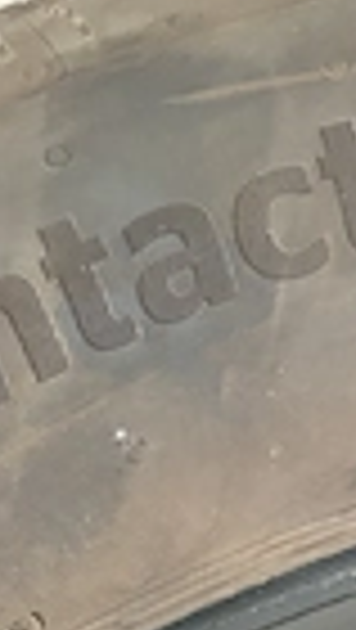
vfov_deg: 24.6
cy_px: 675
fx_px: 1356
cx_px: -23
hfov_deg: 14.6
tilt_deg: -83.0
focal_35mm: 81
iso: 640
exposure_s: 1/30
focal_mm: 5.96
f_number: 1.6
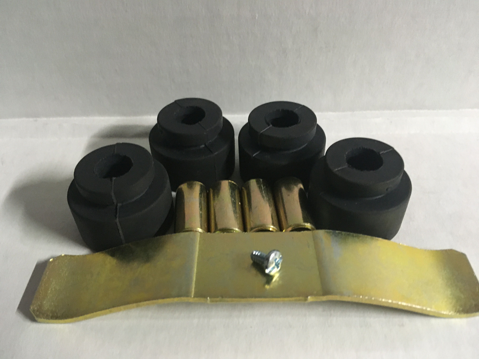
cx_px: 240
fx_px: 401
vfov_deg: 48.2
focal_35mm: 29
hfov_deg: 61.7
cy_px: 180
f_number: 2.2
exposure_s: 1/15
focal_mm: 4.15
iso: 200
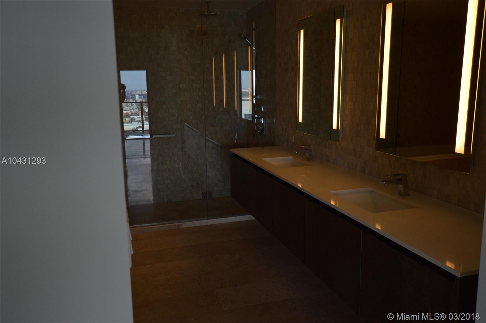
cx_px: 243
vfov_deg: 43.5
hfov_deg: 62.0
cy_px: 162
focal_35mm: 30
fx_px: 405
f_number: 3.5
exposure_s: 1/500
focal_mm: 20
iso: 720
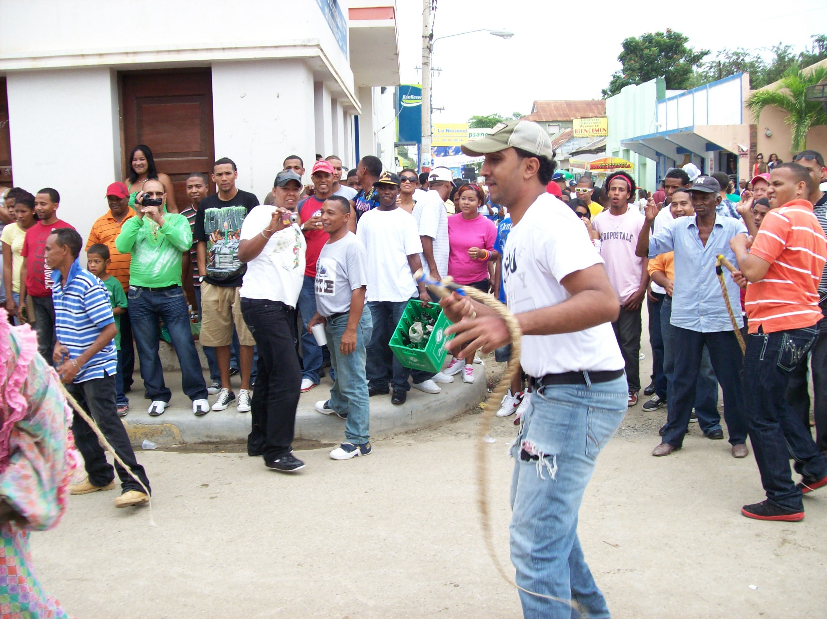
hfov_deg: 51.4
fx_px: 860
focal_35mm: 36
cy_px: 310
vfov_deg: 39.6
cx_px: 414
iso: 80
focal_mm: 6
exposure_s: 1/114
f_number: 2.7
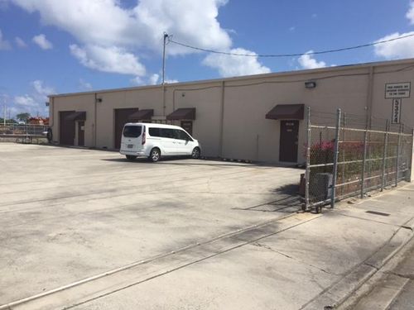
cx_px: 207
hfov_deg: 61.7
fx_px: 347
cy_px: 155
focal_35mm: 29
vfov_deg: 48.2
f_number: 2.2
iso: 32
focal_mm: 4.15
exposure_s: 1/3968
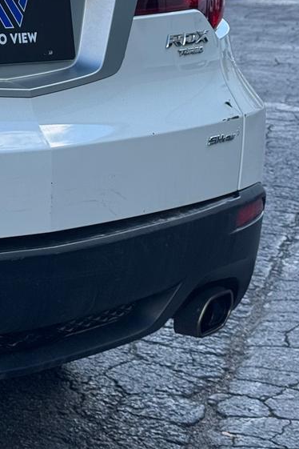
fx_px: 1420
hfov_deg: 11.4
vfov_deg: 17.8
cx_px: -179
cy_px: 111
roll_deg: -0.6
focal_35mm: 114
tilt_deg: -6.4
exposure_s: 1/1094
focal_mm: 6.76
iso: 64
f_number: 1.78
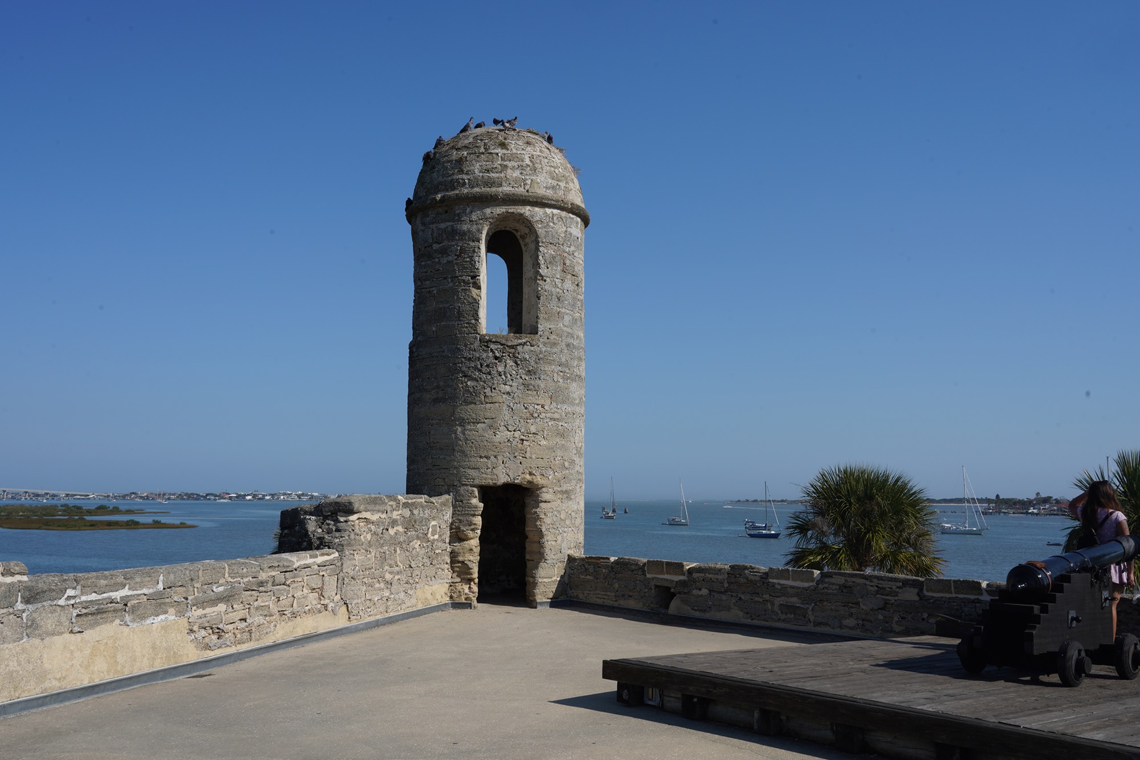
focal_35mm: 34
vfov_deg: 38.9
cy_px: 380
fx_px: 1077
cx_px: 570
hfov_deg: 55.8
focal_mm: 34
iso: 100
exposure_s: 1/100
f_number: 20
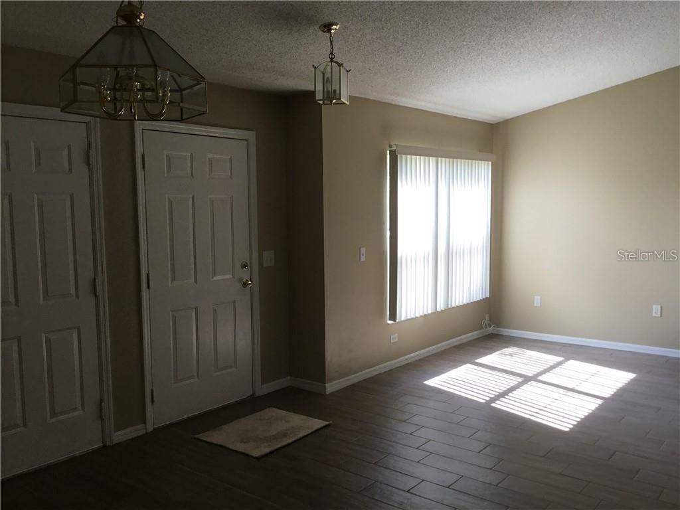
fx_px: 609
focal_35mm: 31
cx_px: 340
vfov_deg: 45.4
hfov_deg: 58.4
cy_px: 255
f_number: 2.4
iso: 40
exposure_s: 1/120
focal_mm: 3.3
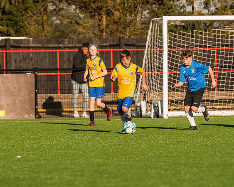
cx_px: 114
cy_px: 103
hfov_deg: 4.6
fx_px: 2925
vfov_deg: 3.7
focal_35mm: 422
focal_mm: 220
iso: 400
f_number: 4
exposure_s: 1/3200
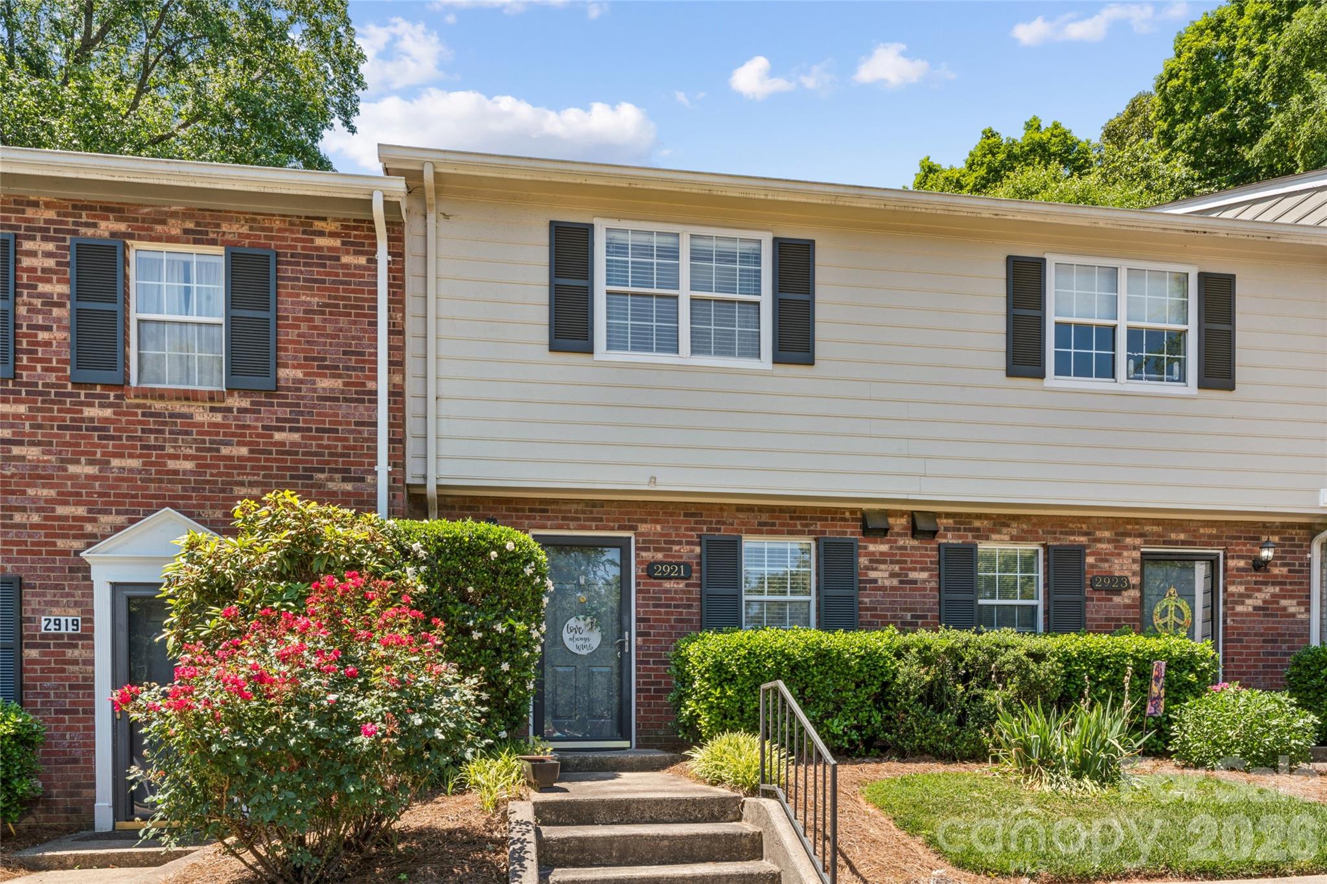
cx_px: 664
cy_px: 442
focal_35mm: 24
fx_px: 885
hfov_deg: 73.7
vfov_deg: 53.1
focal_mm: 24
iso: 100
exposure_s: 1/10
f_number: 22
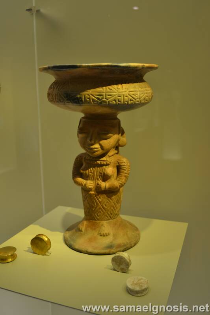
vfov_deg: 57.2
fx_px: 289
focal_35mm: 33
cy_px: 158
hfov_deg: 40.0
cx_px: 105
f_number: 4
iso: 100
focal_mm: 22
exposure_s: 1/15
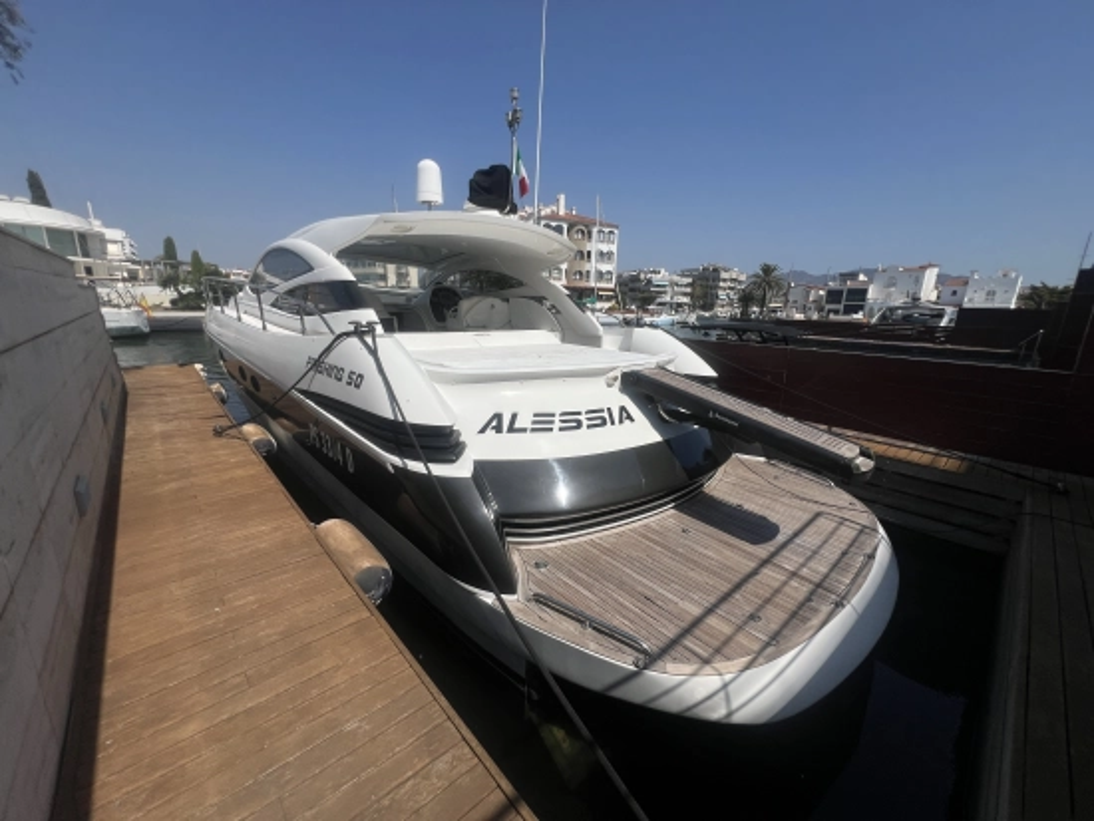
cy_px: 410
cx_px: 547
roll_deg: -2.5
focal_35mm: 13
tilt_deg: -13.5
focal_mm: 1.57
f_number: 1.8
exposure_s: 1/5525
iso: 40
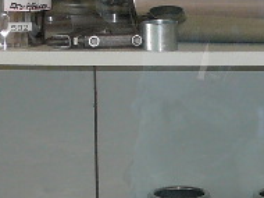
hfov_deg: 11.5
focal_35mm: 172
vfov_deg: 8.6
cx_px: 181
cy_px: 77
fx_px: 1310
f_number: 3.1
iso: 100
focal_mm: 6.1
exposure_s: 1/30
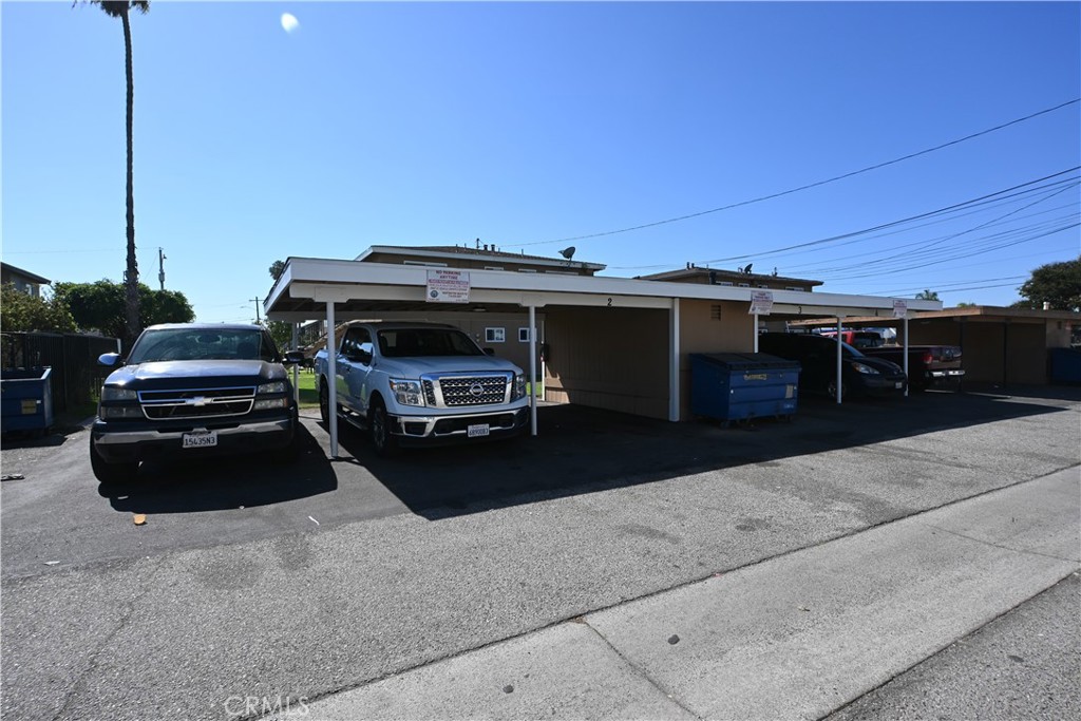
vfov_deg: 67.4
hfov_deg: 90.0
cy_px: 360
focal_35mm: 18
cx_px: 540
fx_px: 541
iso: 100
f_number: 7.1
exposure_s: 1/400
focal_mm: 12
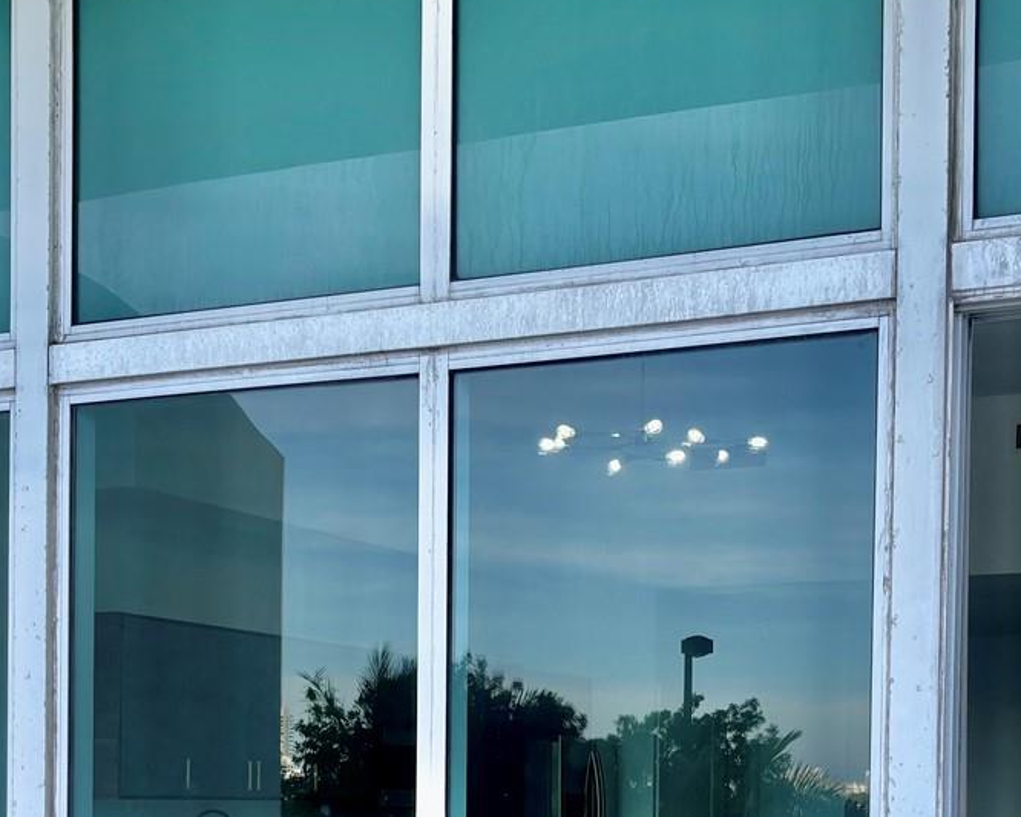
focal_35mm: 61
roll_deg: -0.2
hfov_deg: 30.9
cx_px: 610
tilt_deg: +0.1
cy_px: 800
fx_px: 1844
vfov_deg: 24.0
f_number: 1.6
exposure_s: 1/489
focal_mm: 5.96
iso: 50
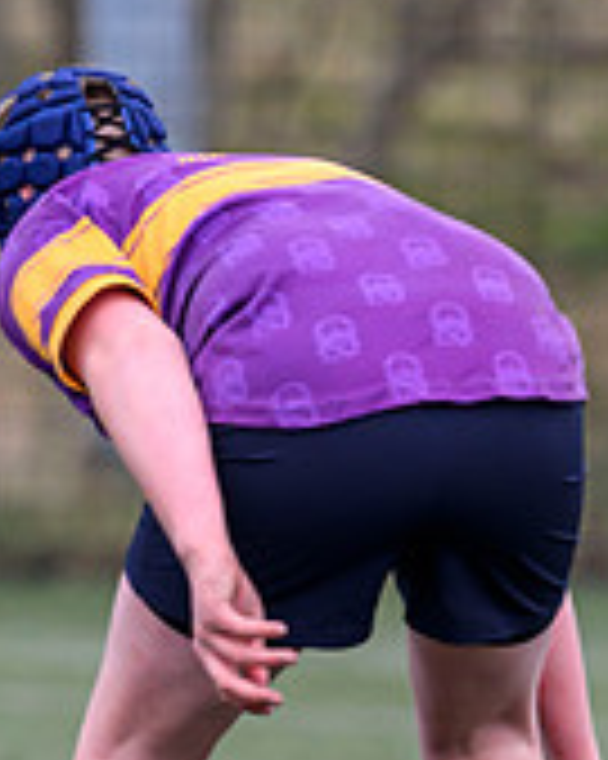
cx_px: -288
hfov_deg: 0.8
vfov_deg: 1.0
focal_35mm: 1871
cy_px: 500
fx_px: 42123
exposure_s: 1/1600
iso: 500
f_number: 3.5
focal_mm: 400
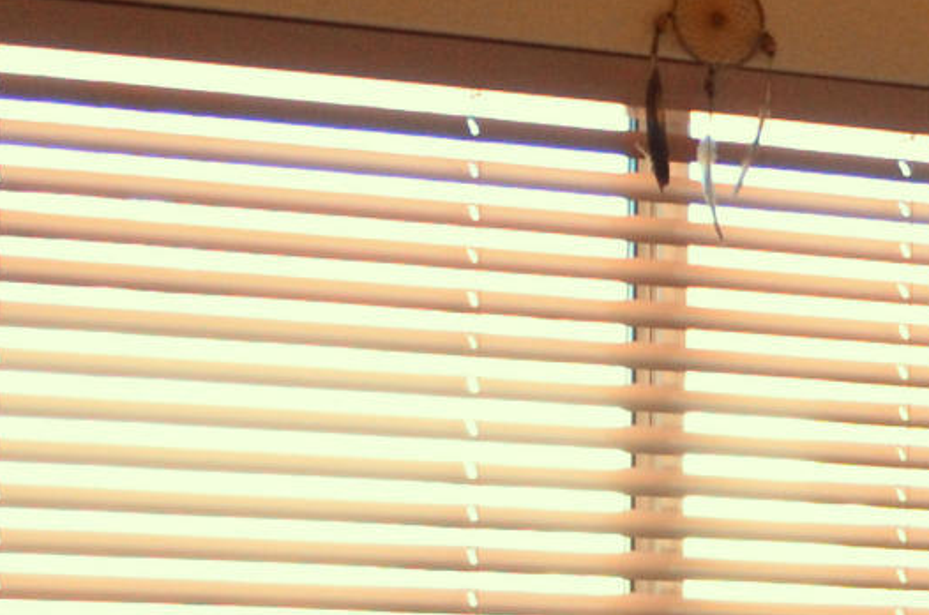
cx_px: 1174
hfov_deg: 13.0
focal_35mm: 154
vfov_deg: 8.4
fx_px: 3964
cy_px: 1227
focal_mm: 18
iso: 800
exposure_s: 1/60
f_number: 4
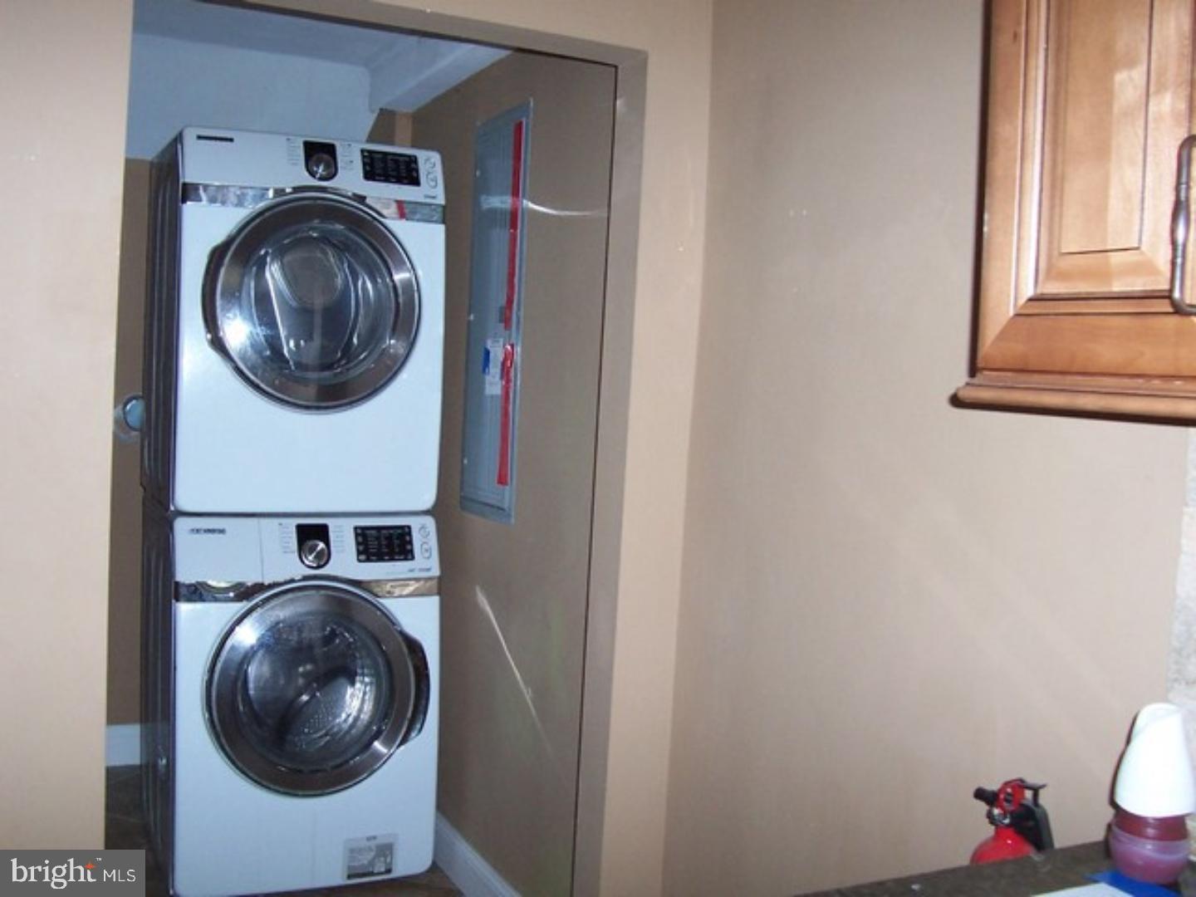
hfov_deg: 50.1
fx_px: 1278
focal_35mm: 37
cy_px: 448
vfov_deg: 38.7
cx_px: 598
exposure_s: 1/60
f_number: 2.8
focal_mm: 5.6
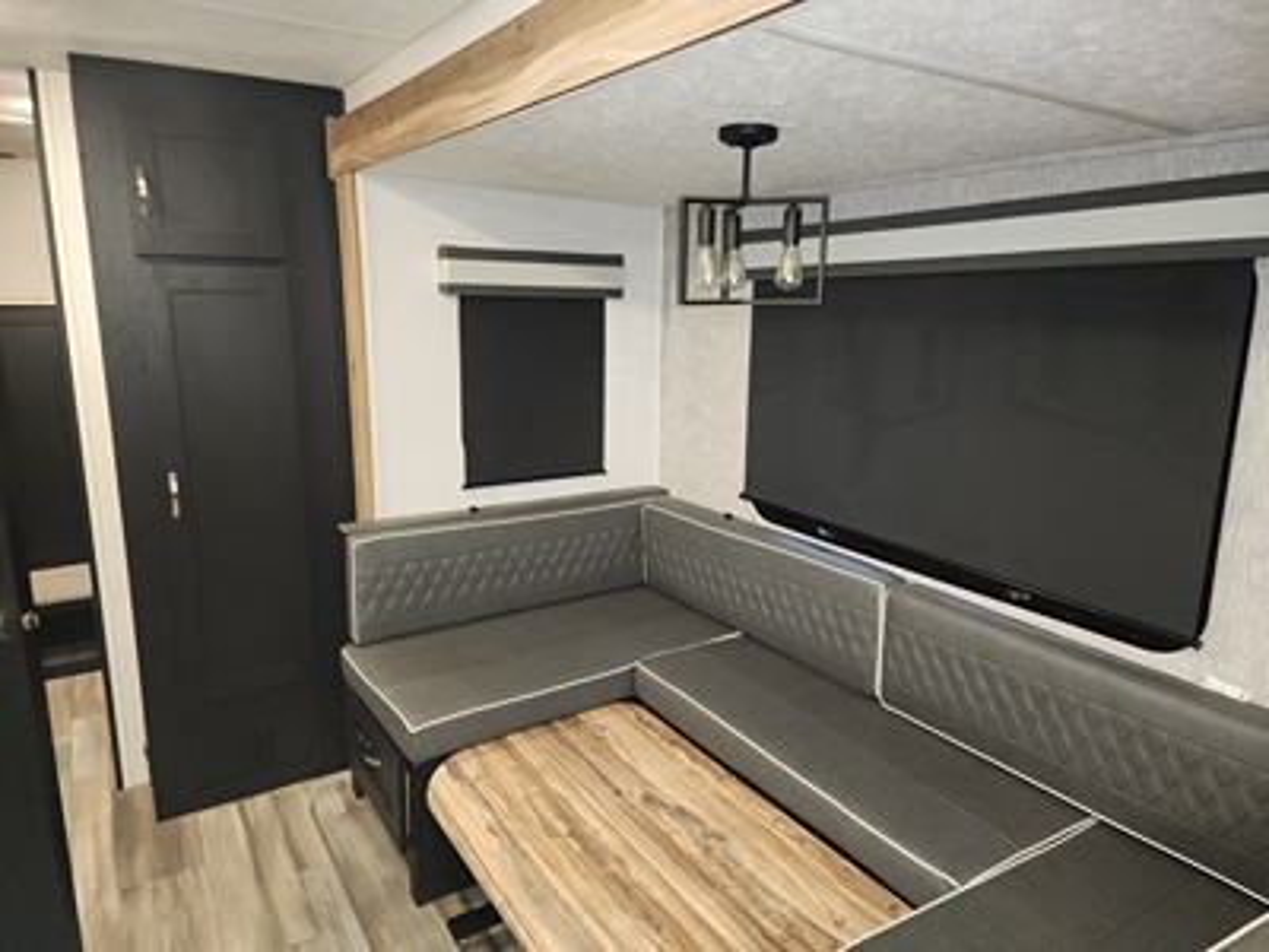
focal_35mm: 23
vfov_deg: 58.9
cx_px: 634
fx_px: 843
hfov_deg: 73.9
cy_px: 476
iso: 200
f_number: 1.8
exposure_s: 1/10
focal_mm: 6.4
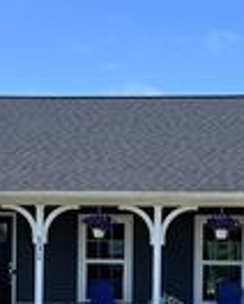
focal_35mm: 96
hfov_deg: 16.1
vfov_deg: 19.5
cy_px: 287
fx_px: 865
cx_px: 113
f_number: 1.5
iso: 50
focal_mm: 5.7
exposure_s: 1/2994
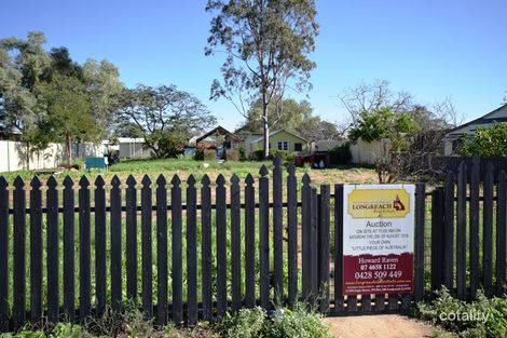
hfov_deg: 61.9
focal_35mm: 30
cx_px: 254
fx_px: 422
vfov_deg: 43.6
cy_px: 169
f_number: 8
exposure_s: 1/250
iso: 200
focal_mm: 20
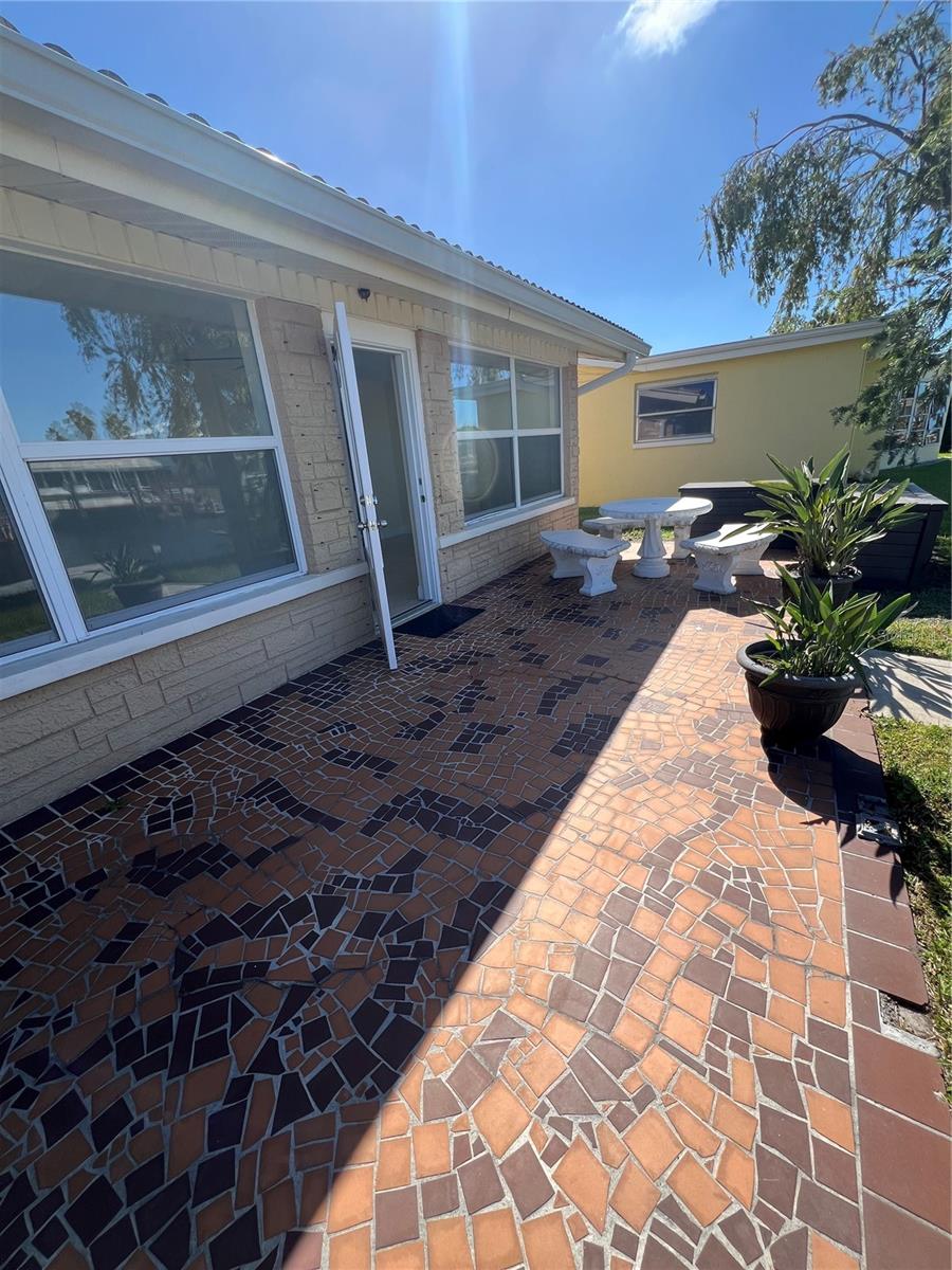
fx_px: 477
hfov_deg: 89.9
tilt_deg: -20.3
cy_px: 635
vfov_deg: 106.2
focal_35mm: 13
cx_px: 476
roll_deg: +5.3
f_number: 1.8
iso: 32
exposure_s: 1/769
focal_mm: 1.57
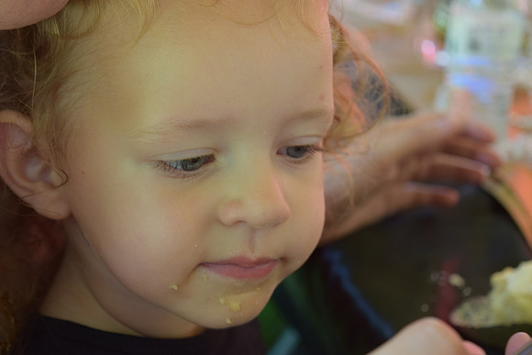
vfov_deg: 16.6
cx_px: 266
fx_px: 1219
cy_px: 178
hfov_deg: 24.6
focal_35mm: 82
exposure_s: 1/60
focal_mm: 55
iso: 560
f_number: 5.6
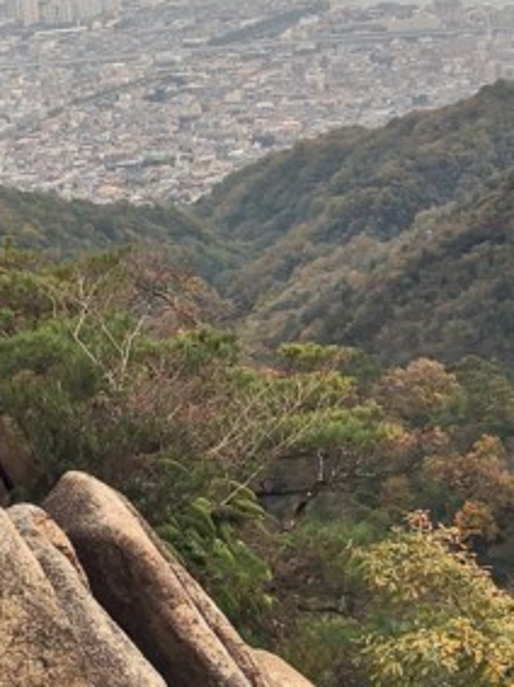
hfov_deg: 17.9
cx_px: 158
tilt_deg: -10.5
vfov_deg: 23.6
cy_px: 184
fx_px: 1625
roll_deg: +7.9
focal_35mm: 82
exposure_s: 1/641
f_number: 2.2
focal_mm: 4.15
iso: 25
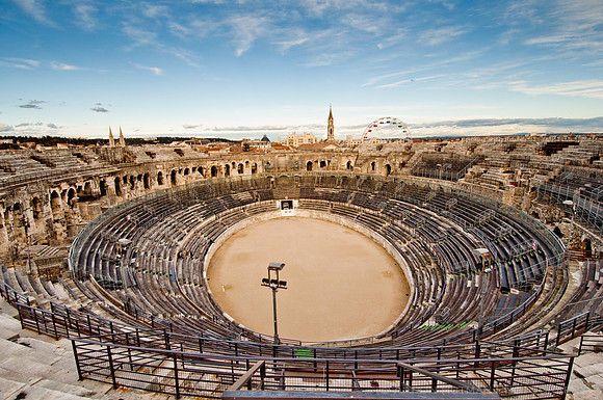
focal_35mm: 18
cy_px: 200
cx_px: 302
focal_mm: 12
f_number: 6.7
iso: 200
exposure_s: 1/180
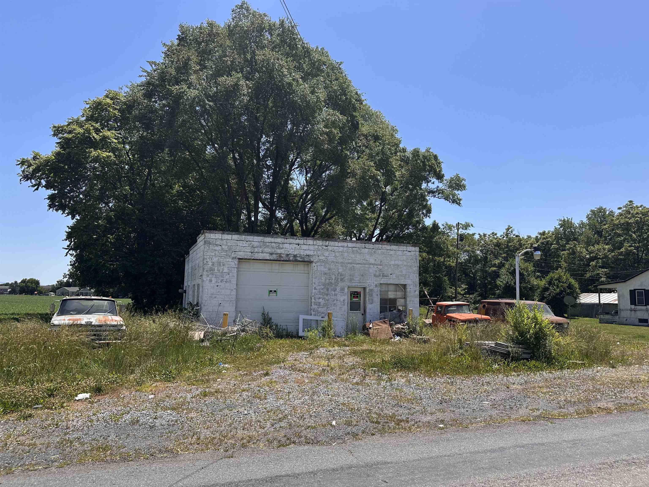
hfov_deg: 71.6
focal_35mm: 24
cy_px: 244
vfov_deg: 56.8
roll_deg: +1.0
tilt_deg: +6.1
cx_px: 324
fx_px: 450
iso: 80
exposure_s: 1/3472
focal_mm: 6.86
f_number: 1.78
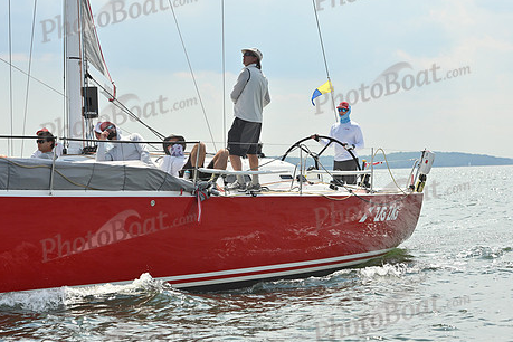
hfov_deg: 17.1
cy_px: 159
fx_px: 1710
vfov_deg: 11.4
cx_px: 256
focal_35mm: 120
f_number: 8
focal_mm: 95
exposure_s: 1/1600
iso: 320
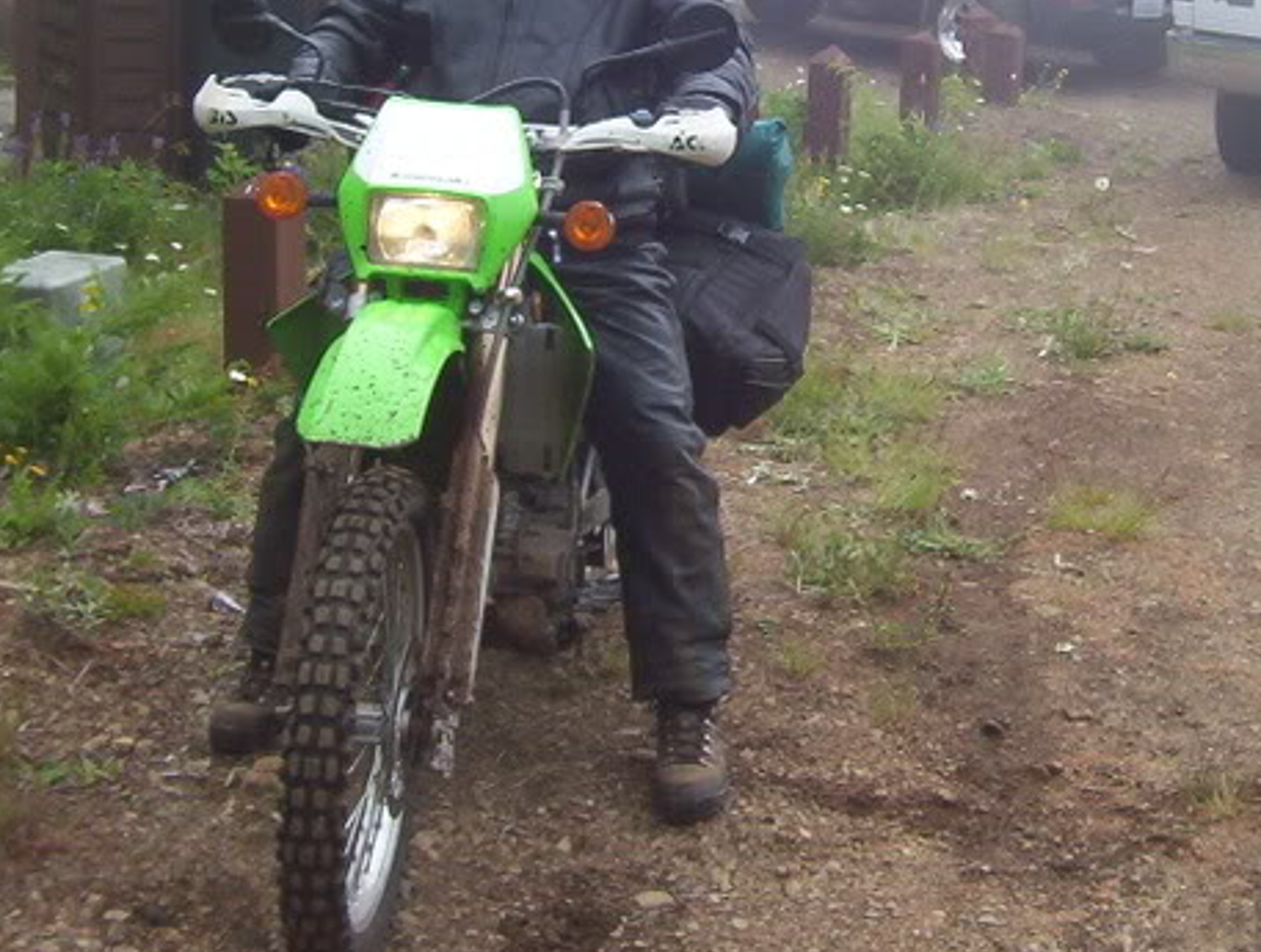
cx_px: 784
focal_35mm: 63
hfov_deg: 30.5
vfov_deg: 23.1
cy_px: 215
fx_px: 2300
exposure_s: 1/299
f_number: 5.24
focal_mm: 5.54
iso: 100
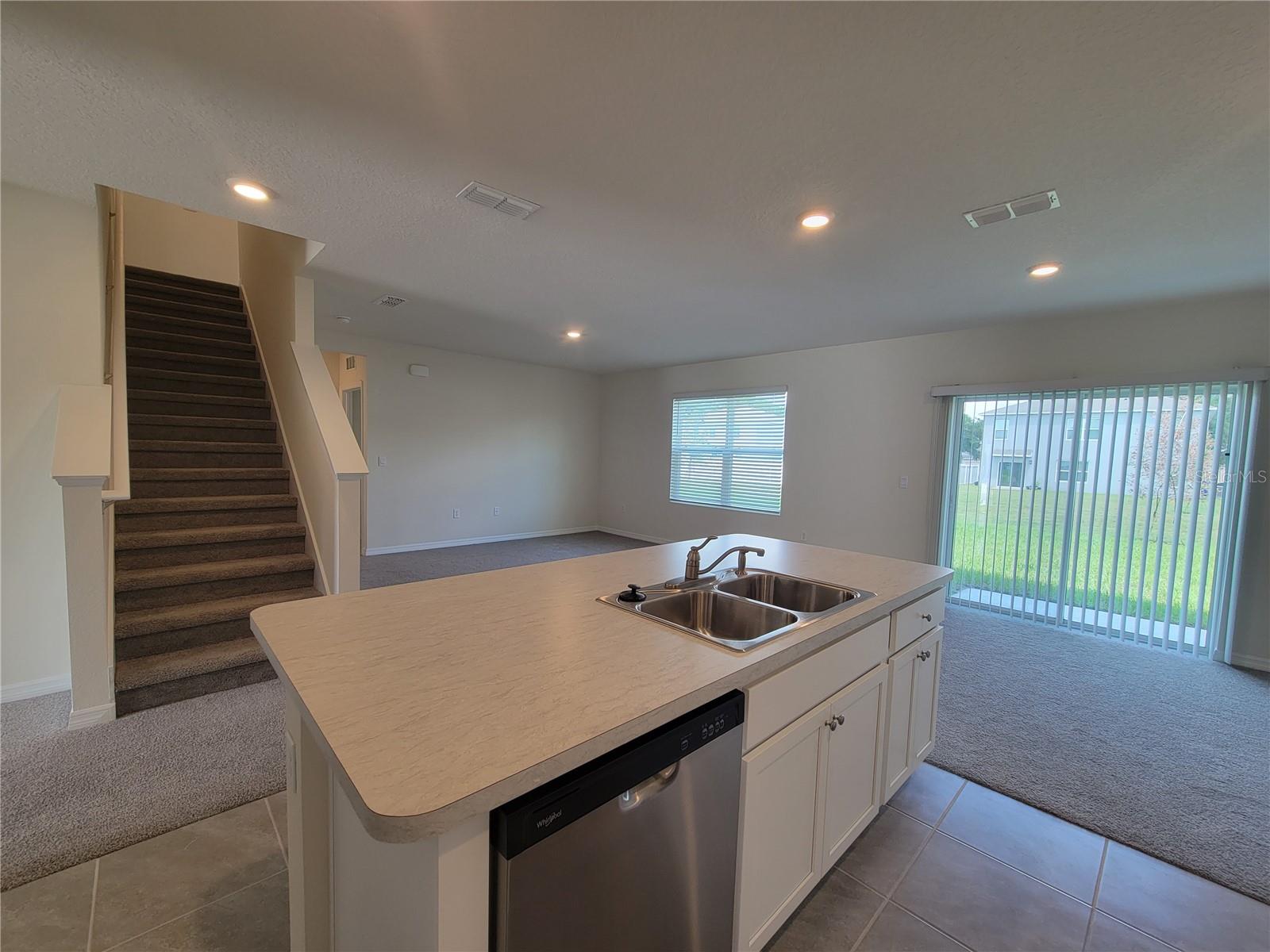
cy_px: 476
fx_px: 477
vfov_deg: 89.9
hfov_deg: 106.2
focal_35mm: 13
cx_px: 635
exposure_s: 1/60
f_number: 2.2
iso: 64
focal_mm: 2.2
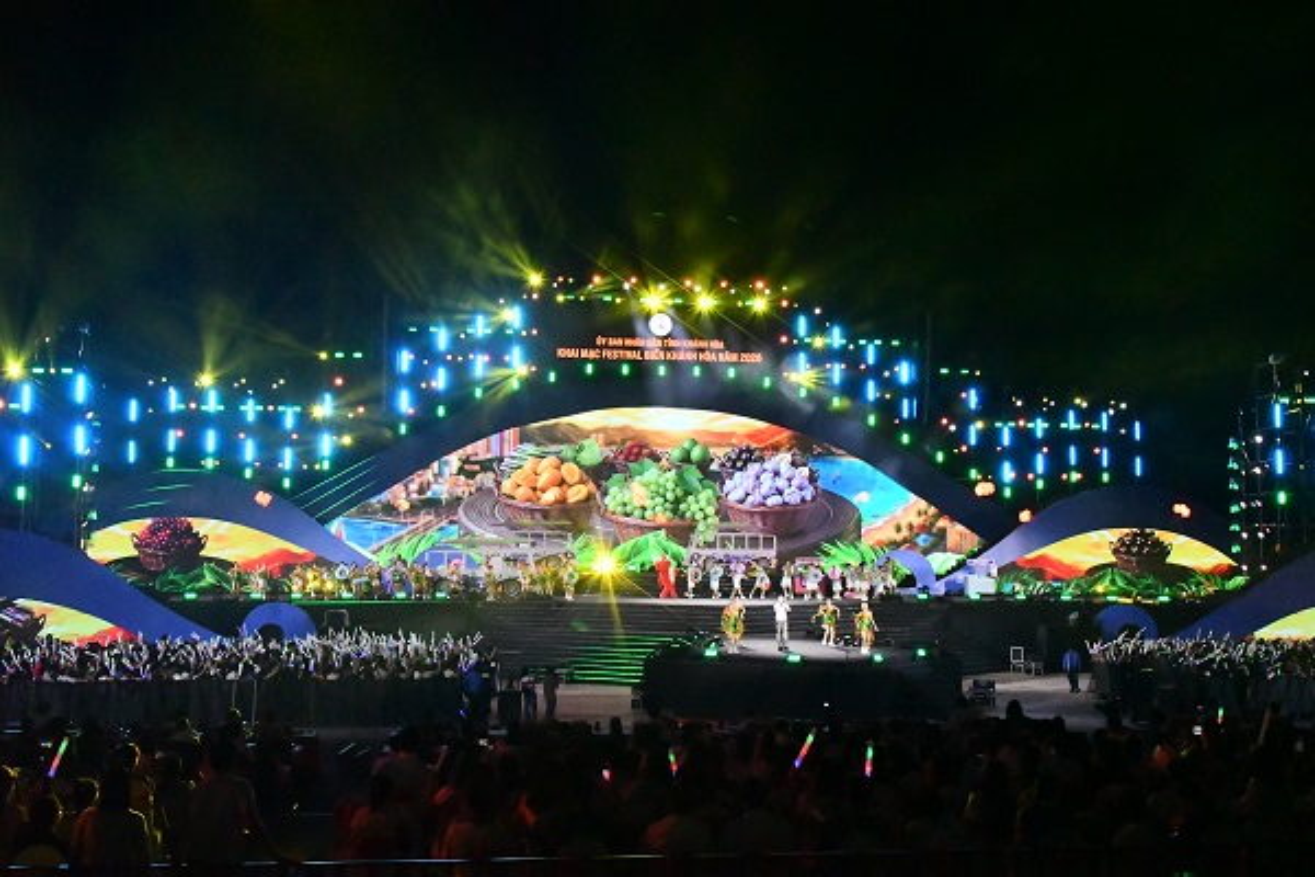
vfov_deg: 36.9
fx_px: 1315
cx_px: 658
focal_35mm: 36
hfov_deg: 53.1
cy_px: 438
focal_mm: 24
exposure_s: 1/250
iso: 12800
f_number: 16
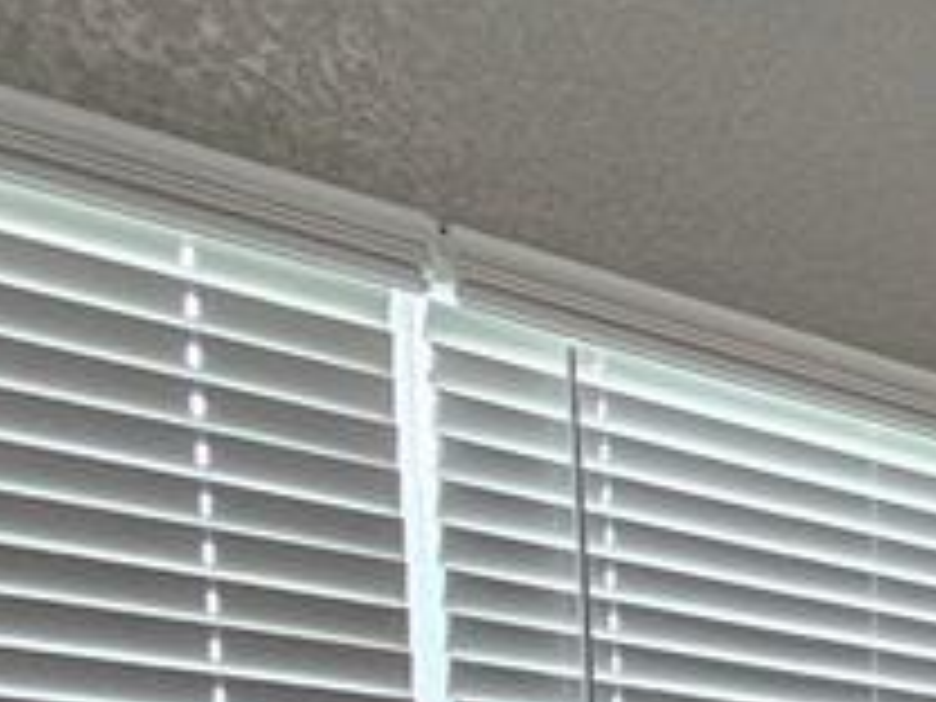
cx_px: 2138
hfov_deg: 16.2
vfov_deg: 18.7
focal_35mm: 64
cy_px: 1202
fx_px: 1731
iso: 320
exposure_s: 1/40
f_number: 2.2
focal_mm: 2.2
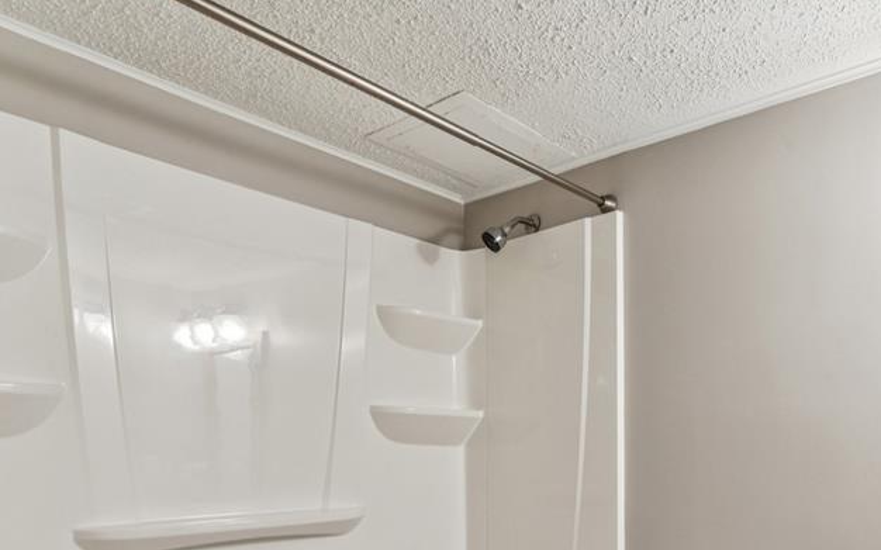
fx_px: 632
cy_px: 468
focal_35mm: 26
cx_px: 664
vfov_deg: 43.9
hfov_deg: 65.3
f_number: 13
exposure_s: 1/2.5
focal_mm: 15.8
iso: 320
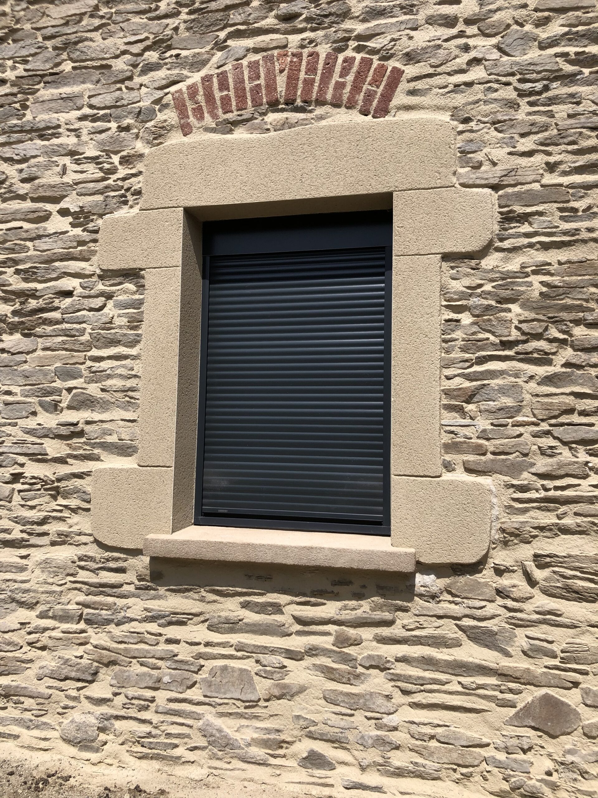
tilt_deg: +5.6
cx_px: 299
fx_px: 645
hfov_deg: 49.7
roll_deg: -1.2
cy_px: 399
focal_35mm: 28
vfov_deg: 63.4
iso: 20
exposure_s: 1/2667
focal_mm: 3.99
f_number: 1.8
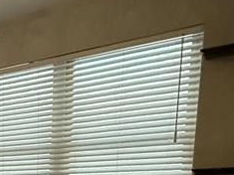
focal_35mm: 61
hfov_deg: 23.5
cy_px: 243
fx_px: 412
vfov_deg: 21.2
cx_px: -138
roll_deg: +3.4
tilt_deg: -9.9
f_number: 2.2
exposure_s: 1/60
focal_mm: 2.22
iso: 1000
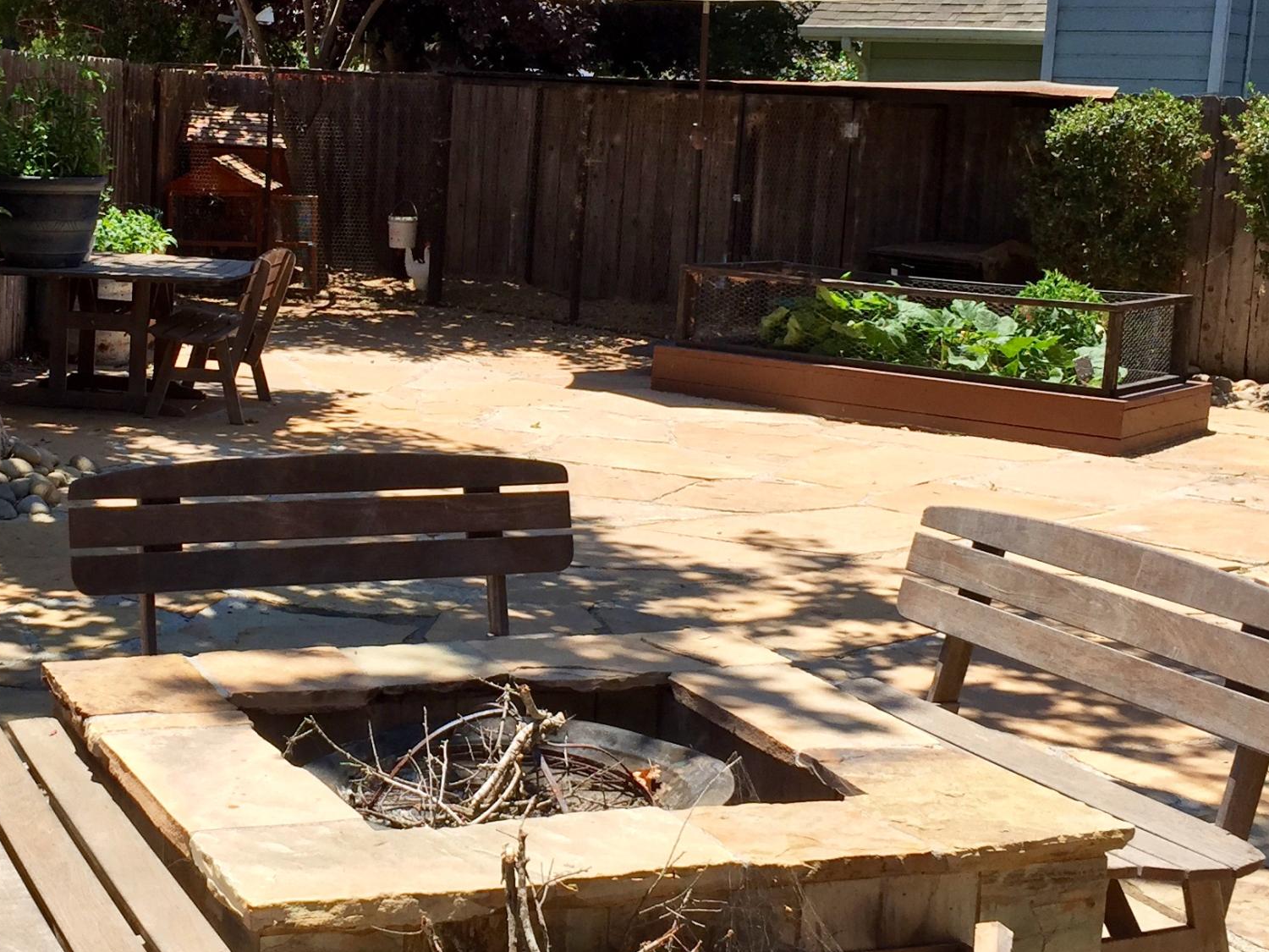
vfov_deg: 25.2
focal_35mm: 58
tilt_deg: -6.8
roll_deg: -2.3
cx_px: 363
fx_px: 2126
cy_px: 369
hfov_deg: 32.8
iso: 32
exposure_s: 1/1647
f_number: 2.2
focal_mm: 4.15
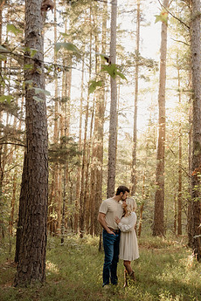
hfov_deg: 28.5
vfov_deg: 41.7
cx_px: 127
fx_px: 394
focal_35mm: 47
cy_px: 121
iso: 500
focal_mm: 24
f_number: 2.8
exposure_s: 1/125
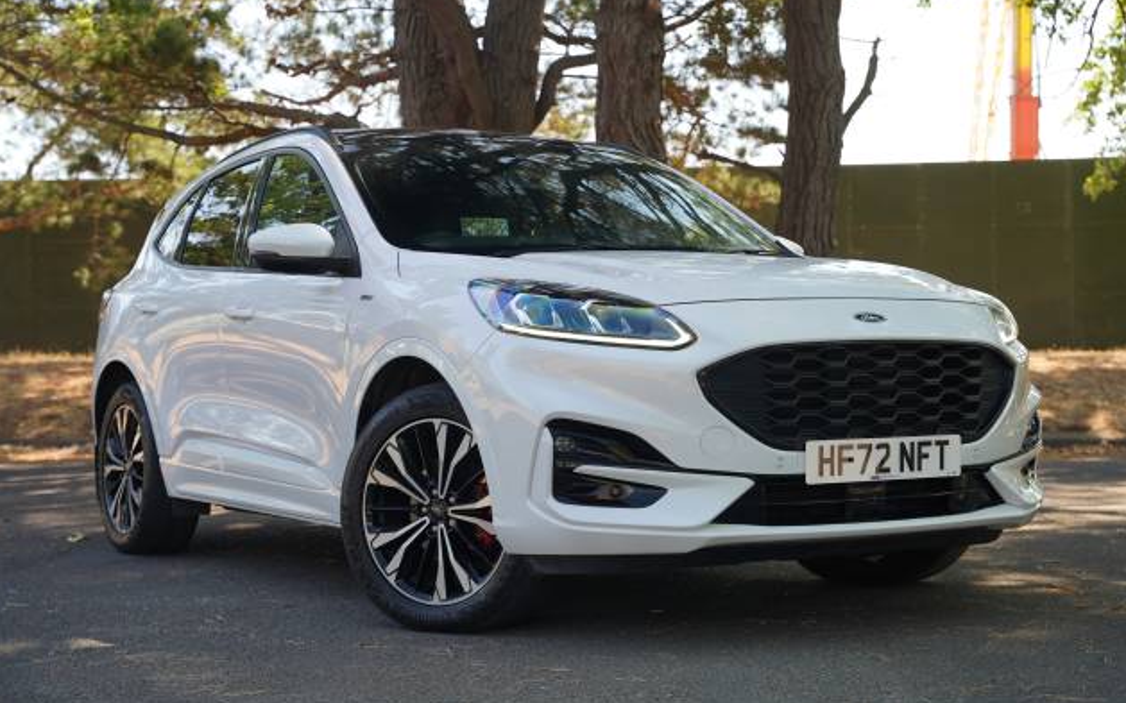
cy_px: 333
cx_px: 559
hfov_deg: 34.7
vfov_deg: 22.1
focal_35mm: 59
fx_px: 1802
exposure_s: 1/80
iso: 100
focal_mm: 56.7
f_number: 4.5
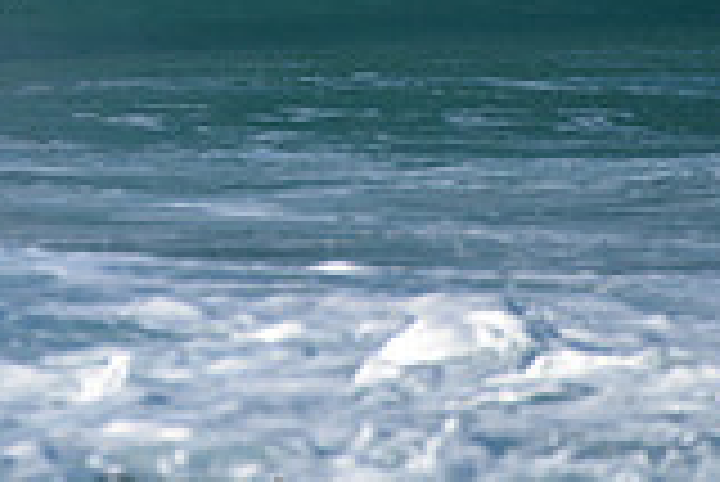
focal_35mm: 1865
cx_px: 76
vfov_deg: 0.7
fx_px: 37333
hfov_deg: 1.1
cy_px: -232
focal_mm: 500
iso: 220
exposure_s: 1/2000
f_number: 5.6
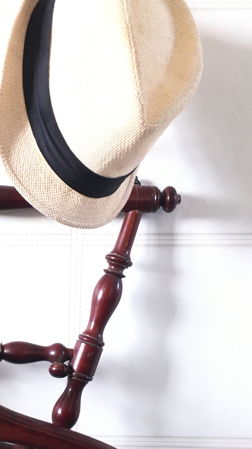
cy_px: 307
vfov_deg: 40.7
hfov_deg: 22.8
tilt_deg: -11.5
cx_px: -9
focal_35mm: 50
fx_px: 594
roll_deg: +0.3
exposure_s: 1/33
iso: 125
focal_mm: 4.15
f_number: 2.2
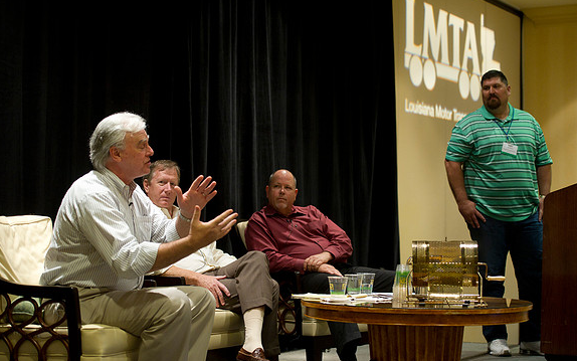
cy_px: 181
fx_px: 1132
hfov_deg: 28.6
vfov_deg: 18.1
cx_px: 288
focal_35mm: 72
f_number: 2.8
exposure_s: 1/125
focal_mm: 70
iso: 3200
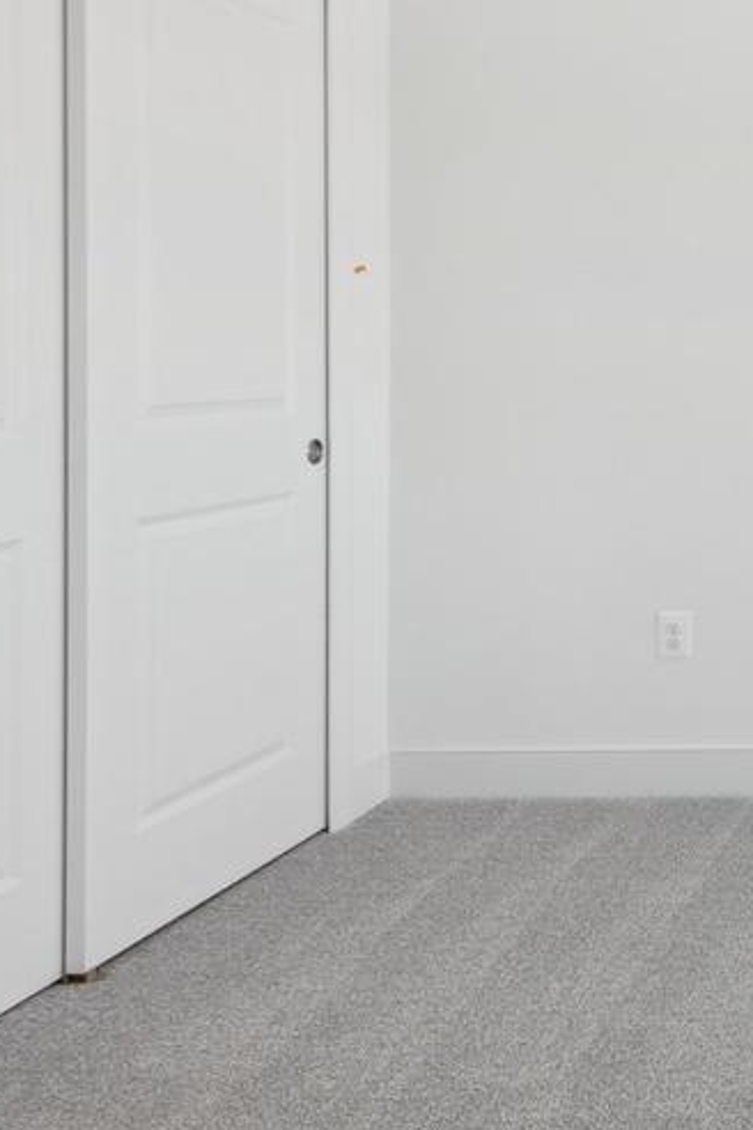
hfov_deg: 24.8
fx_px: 1286
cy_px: 402
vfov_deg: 46.8
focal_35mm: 41
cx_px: 1143
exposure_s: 1/15
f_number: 8
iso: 64
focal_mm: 14
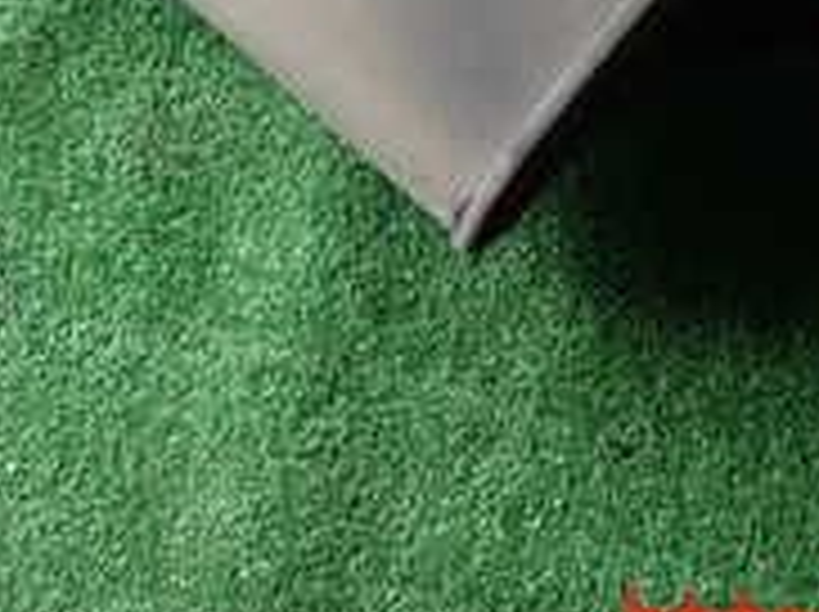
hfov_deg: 19.8
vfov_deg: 13.9
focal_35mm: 99
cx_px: 288
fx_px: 2339
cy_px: -324
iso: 100
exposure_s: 1/80
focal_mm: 5.4
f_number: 2.3
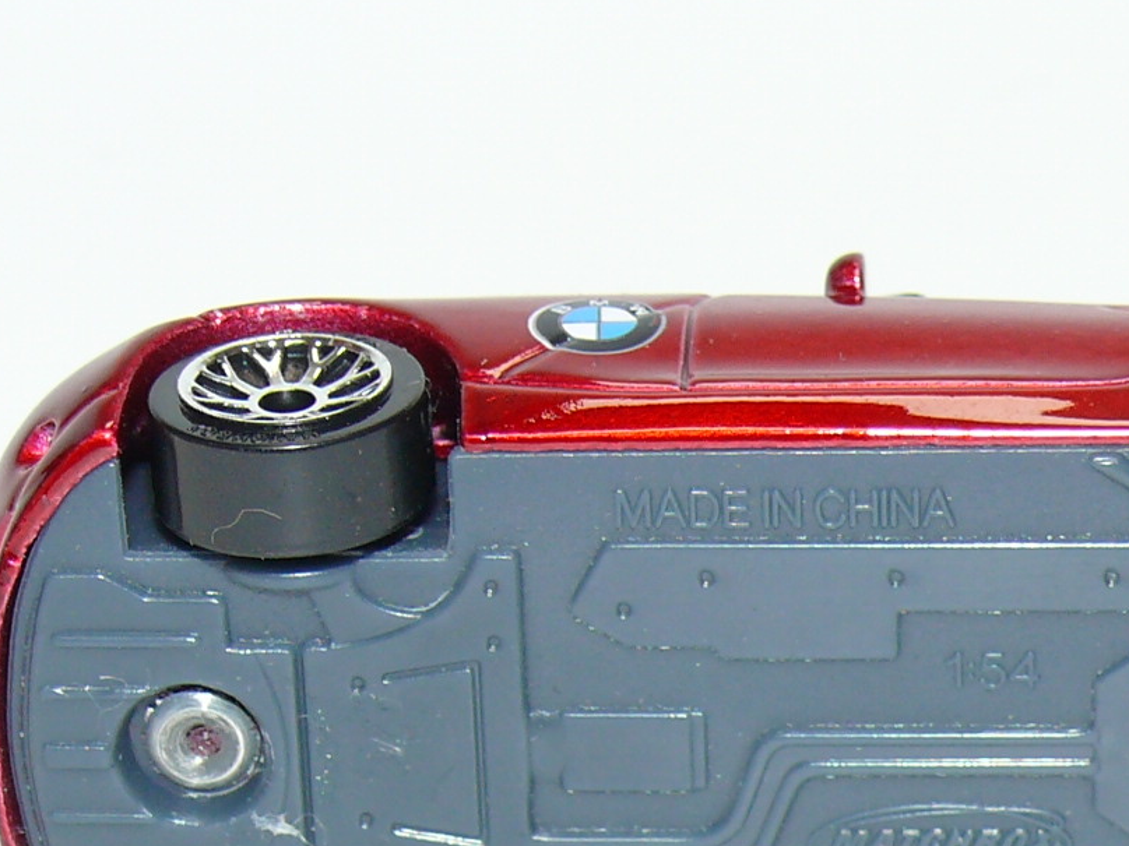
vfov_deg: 7.3
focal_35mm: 204
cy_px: 718
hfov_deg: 9.7
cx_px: 831
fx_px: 6653
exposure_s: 1/30
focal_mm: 13.6
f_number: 4
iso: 100
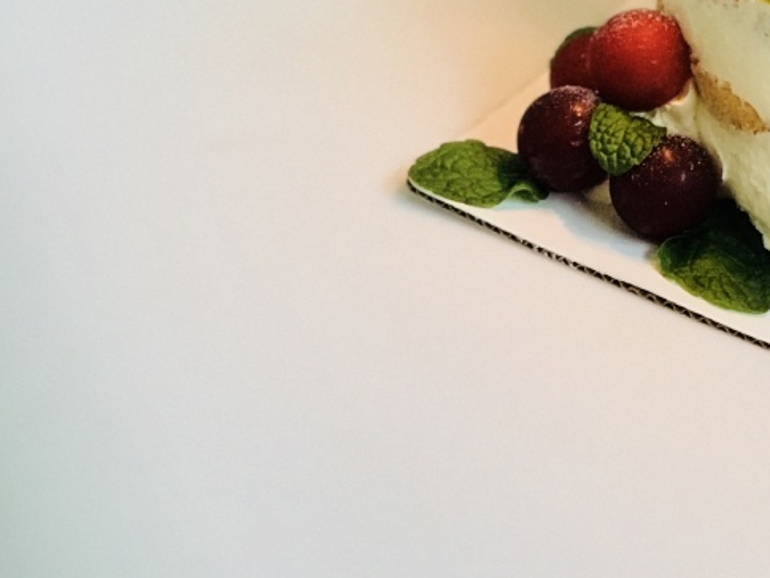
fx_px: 3137
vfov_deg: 10.4
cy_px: -116
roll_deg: +1.5
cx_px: 760
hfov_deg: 13.8
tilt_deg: -28.4
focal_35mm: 141
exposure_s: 1/50
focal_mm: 6.6
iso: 250
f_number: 2.8
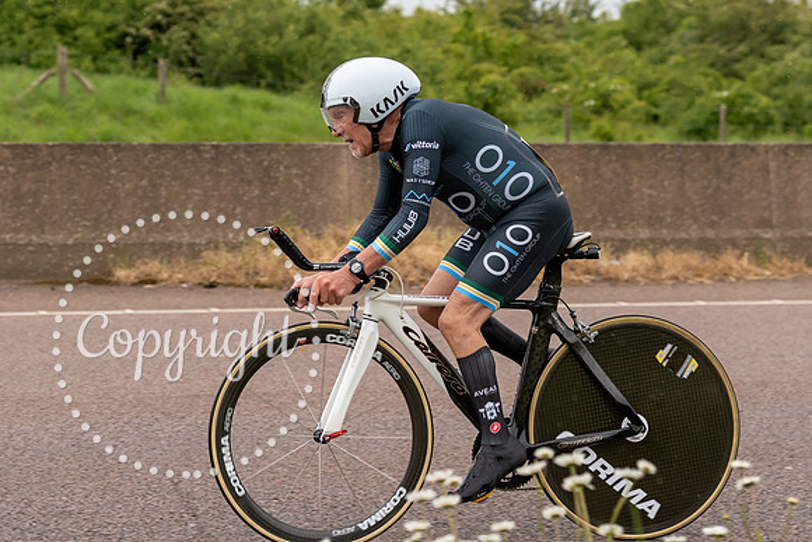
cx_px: 338
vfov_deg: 12.7
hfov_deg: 19.0
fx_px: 2422
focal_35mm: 107
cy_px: 126
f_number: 3.5
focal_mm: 70
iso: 400
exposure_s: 1/1000
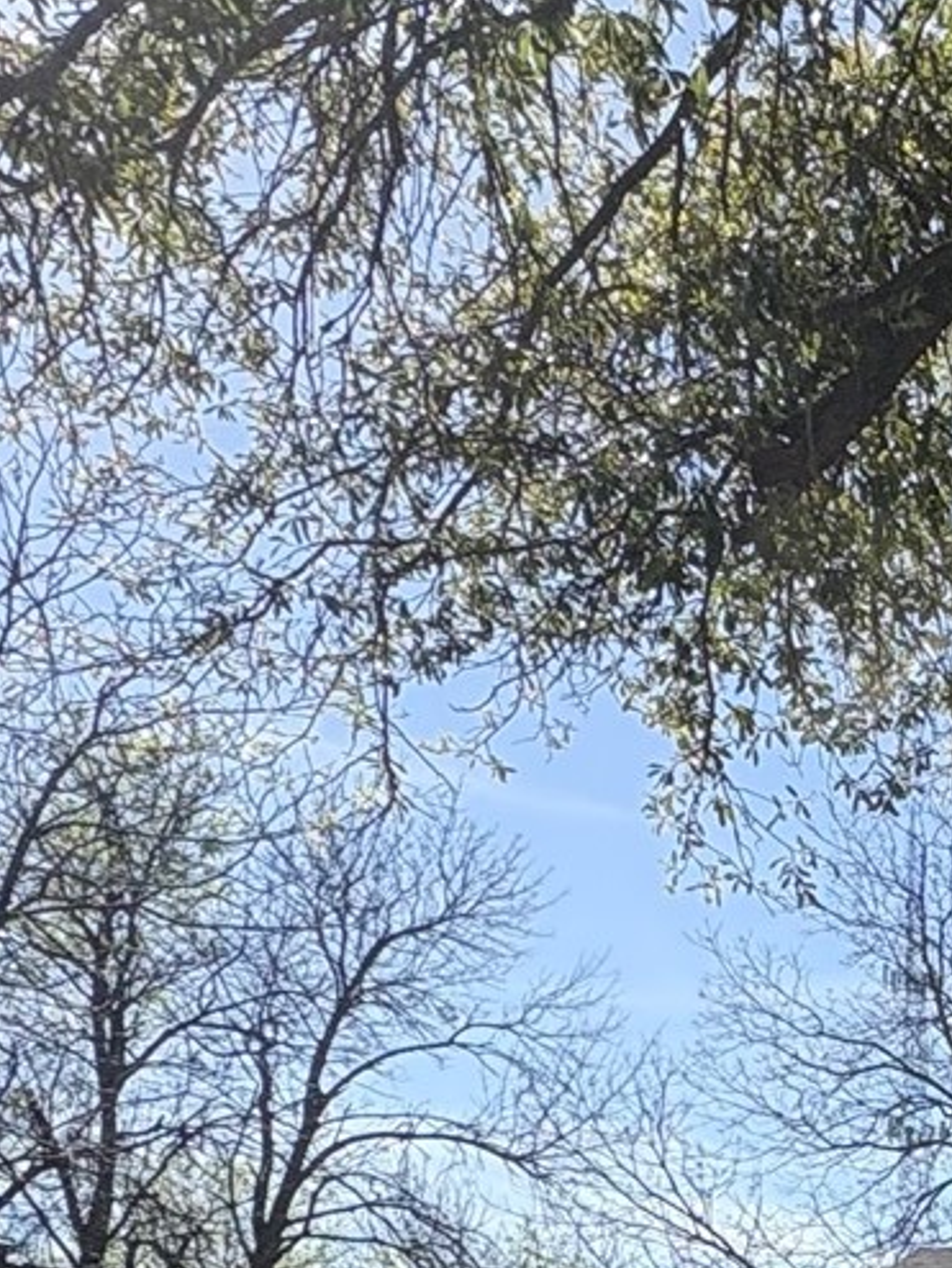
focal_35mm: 58
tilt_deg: +0.2
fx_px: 2125
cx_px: 1701
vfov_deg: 27.8
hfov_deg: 19.3
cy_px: 1630
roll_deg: -0.1
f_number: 2.2
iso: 40
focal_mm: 2.22
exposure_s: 1/1256
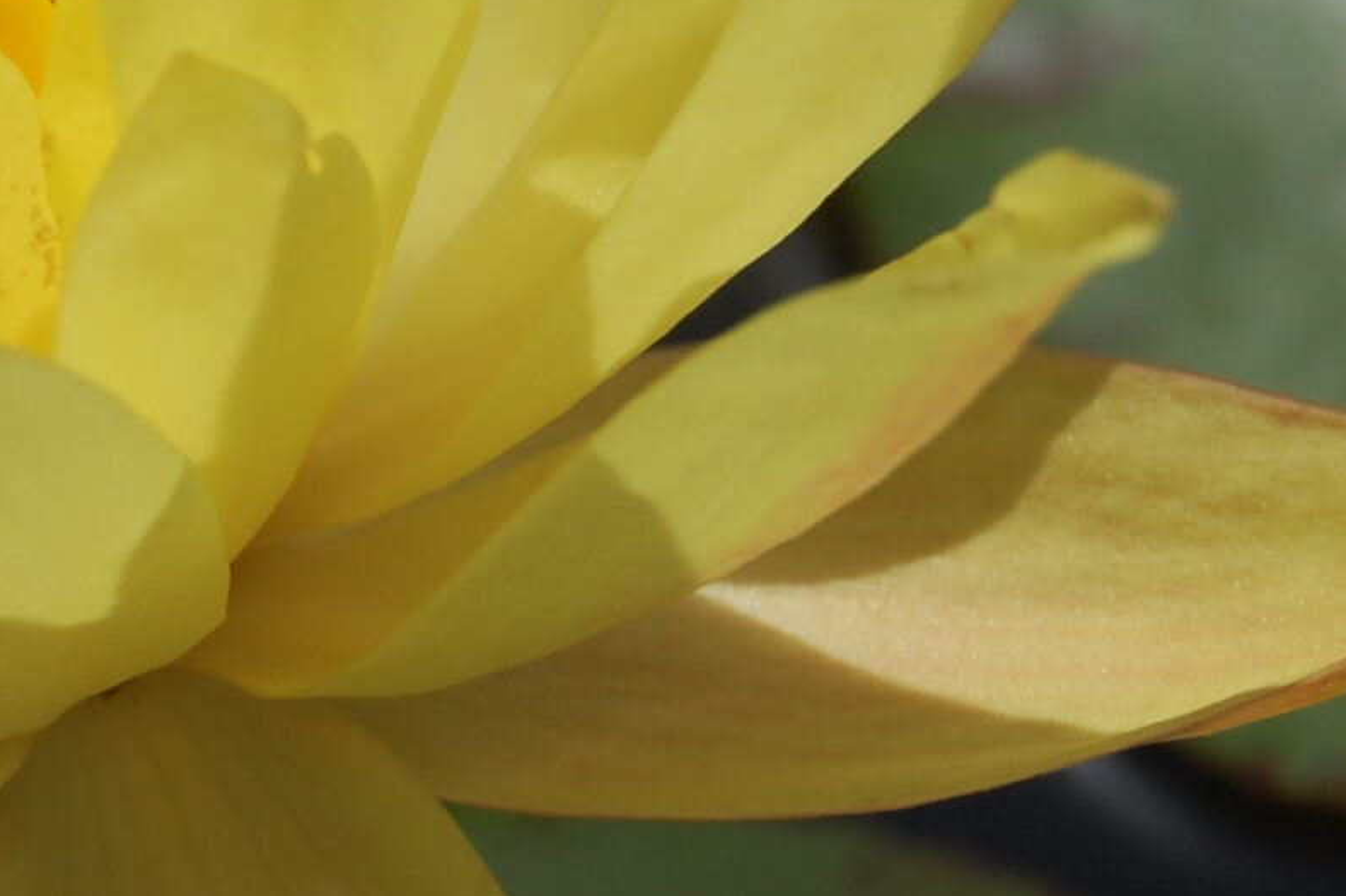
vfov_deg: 5.1
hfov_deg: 7.7
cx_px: -113
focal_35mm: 268
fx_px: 9999
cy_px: -19
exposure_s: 1/640
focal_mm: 55
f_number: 13
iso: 200
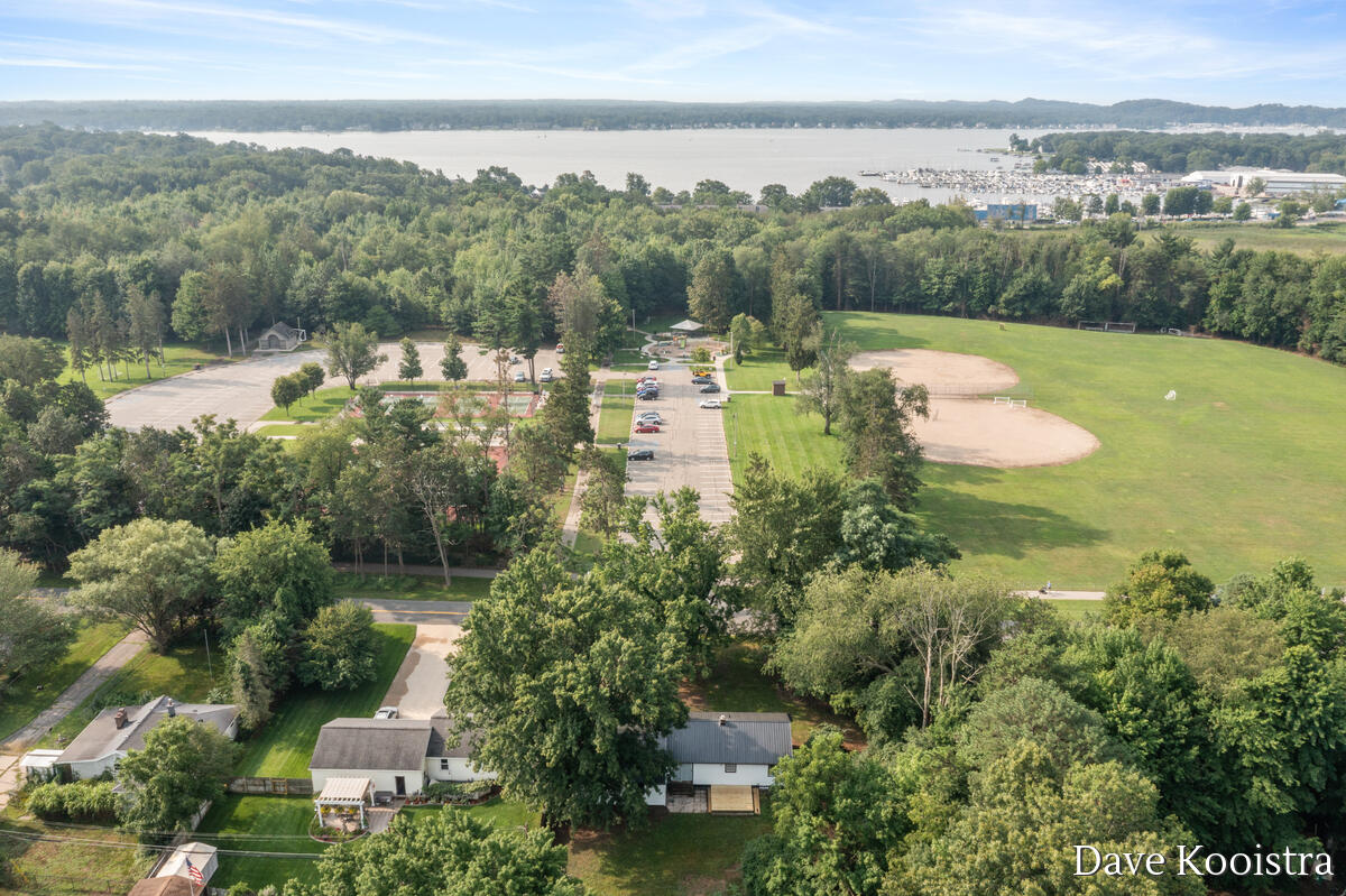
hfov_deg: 65.5
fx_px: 1046
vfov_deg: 46.4
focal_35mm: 28
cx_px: 673
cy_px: 448
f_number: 9
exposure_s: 1/80
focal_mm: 10.26
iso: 100
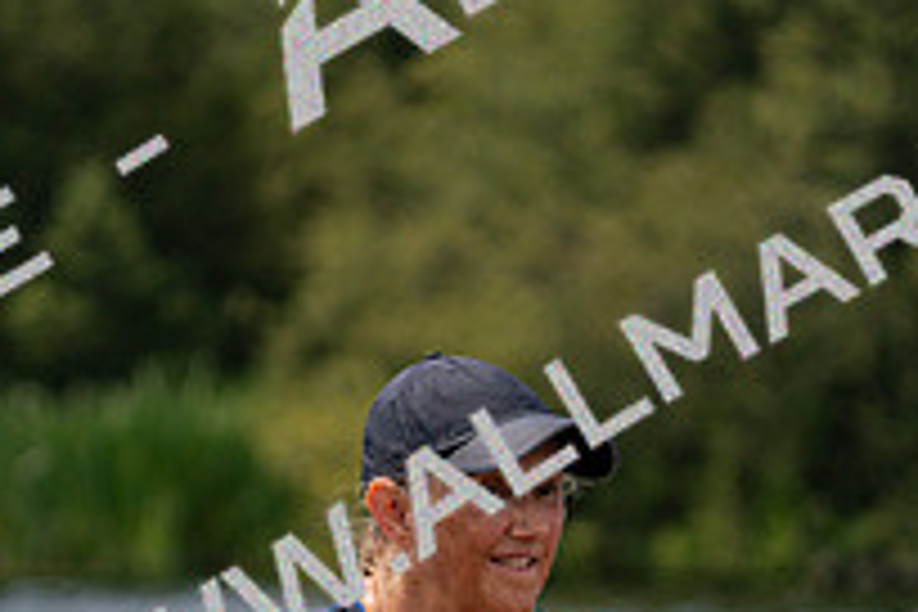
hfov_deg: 3.6
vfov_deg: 2.4
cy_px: 790
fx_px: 14483
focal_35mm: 568
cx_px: 522
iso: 250
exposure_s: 1/1600
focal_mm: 200
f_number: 5.6
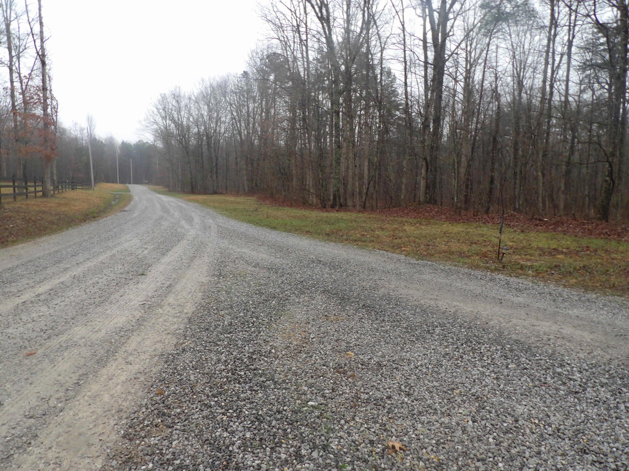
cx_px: 314
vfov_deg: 56.8
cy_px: 236
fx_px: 436
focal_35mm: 24
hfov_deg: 71.6
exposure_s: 1/119
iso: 100
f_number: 3.2
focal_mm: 4.3
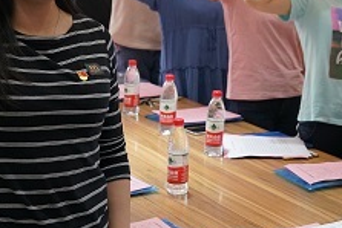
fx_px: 818
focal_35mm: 86
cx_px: 319
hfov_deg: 22.9
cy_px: -31
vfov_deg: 15.4
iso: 2500
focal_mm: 24
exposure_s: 1/160
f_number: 4
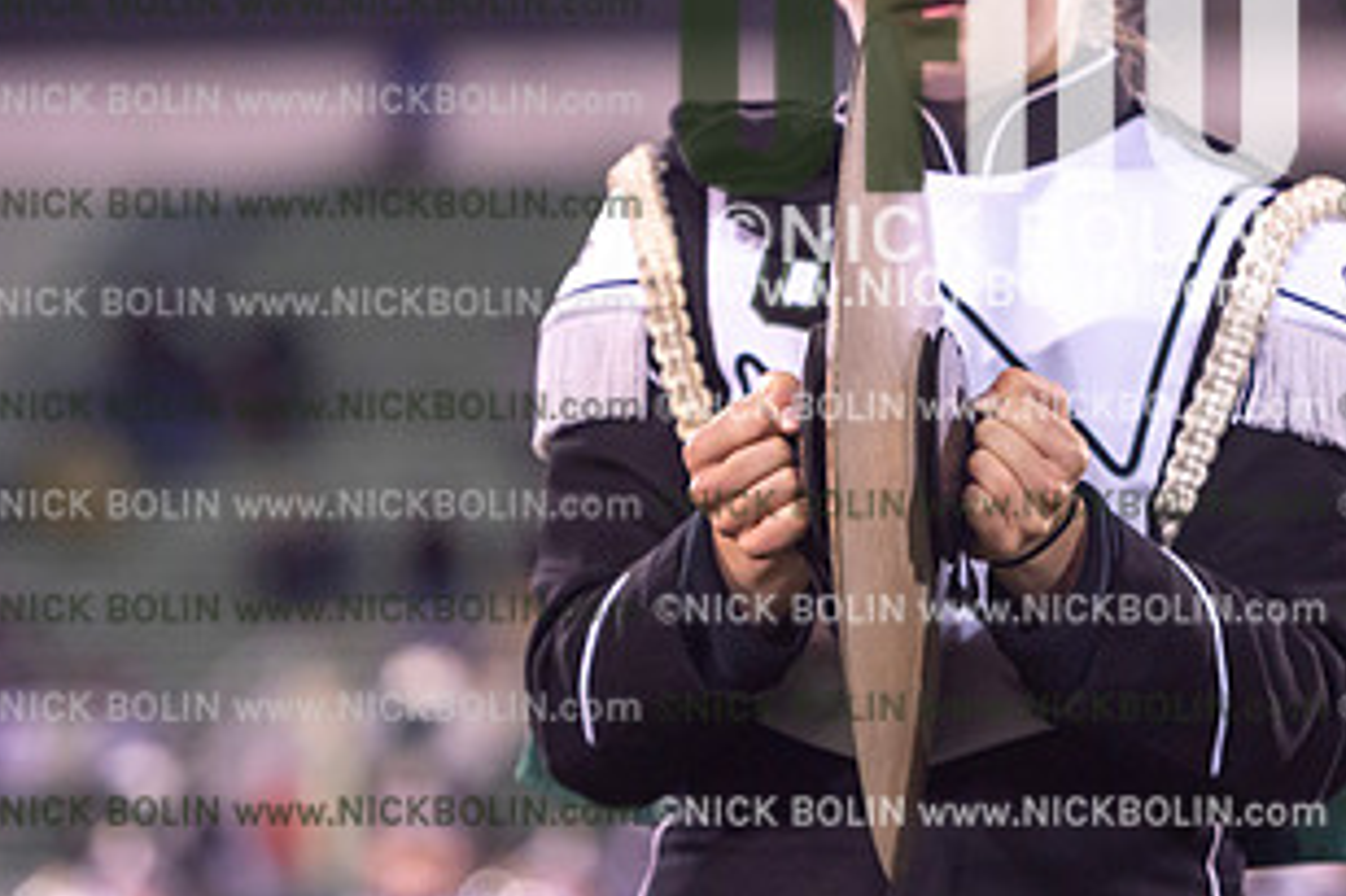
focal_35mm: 245
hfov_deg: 8.4
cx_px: 988
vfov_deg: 5.6
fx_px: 9155
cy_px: 103
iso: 2500
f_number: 2.8
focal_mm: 130
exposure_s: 1/1250
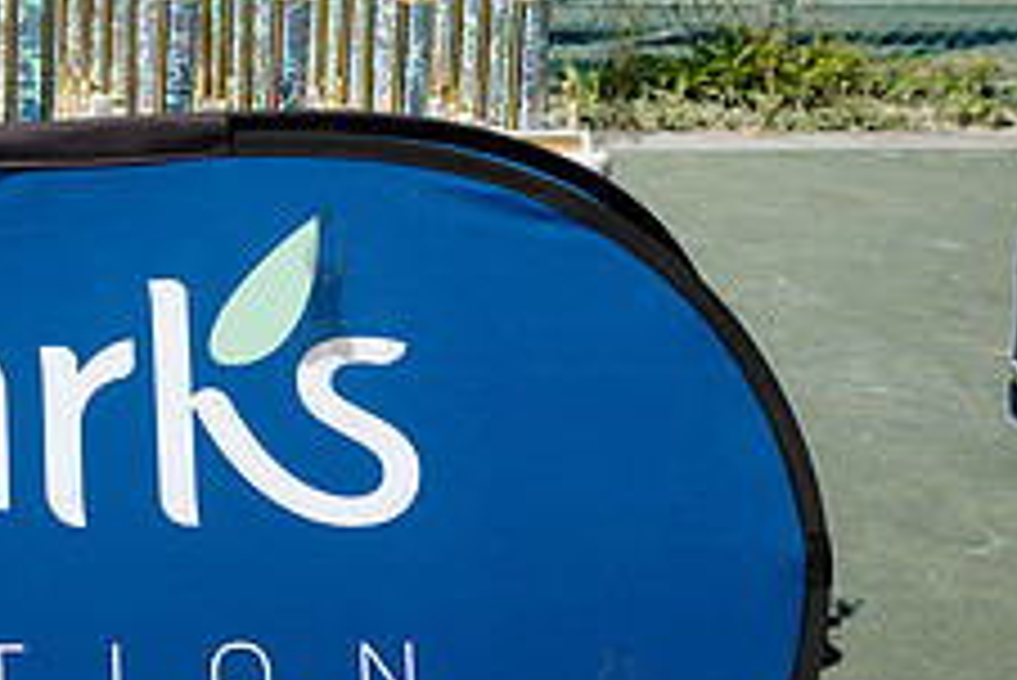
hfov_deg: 21.8
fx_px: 2403
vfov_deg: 15.9
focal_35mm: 85
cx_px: -256
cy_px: 65
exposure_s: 1/800
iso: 125
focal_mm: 32
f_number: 5.6
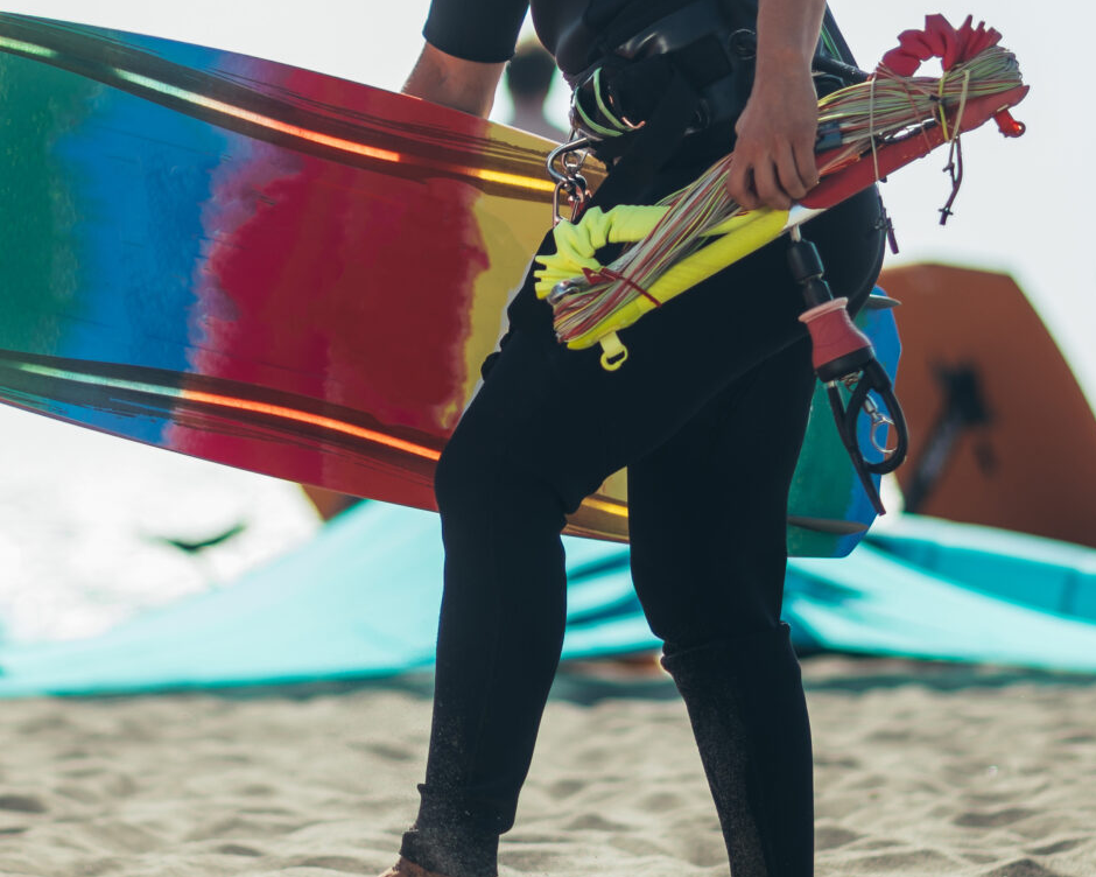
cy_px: 123
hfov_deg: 8.9
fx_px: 7039
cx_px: 392
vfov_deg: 7.1
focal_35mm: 217
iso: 50
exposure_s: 1/4000
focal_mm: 85
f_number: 1.8
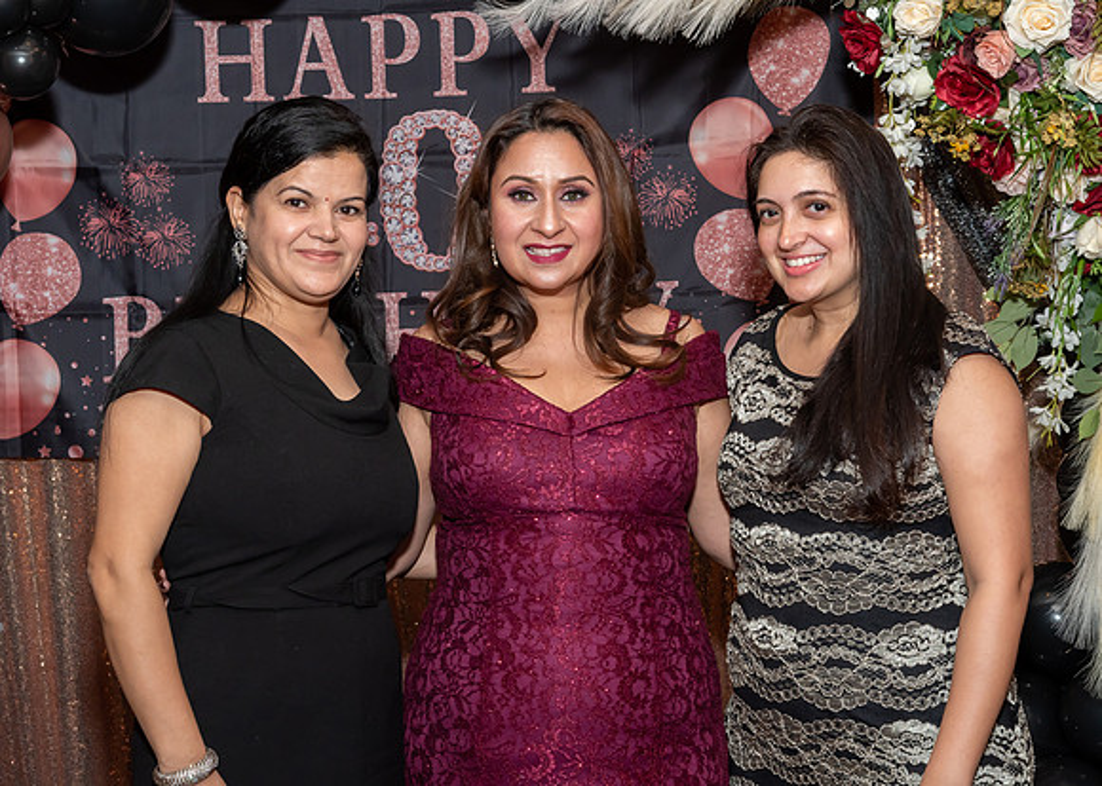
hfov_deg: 31.3
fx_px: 1967
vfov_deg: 22.6
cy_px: 393
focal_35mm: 63
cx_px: 529
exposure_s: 1/250
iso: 500
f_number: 9
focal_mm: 40
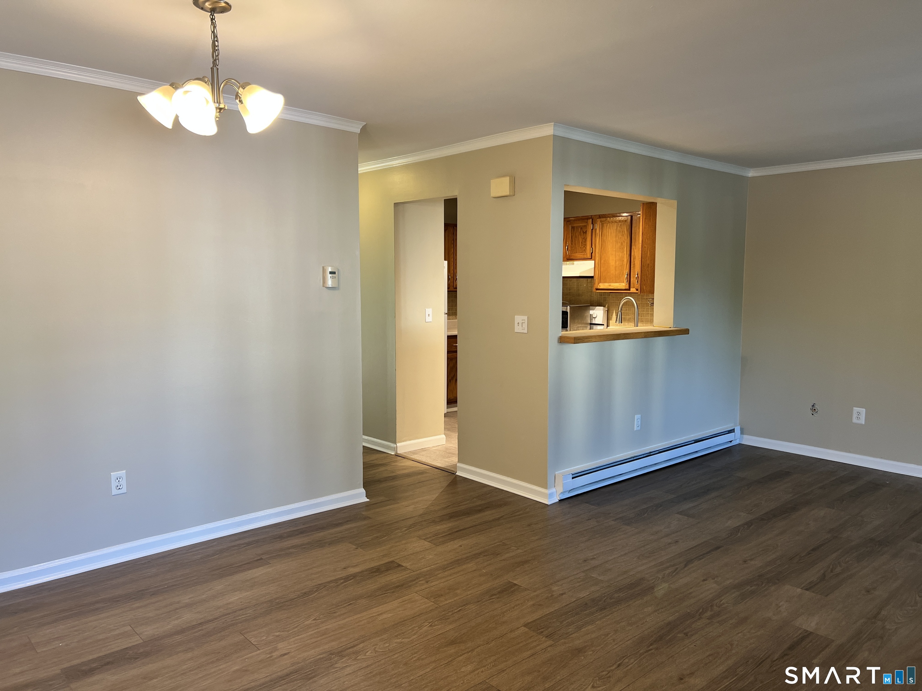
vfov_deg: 53.1
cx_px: 461
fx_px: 693
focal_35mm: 26
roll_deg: -0.1
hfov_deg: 67.3
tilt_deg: -6.1
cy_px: 346
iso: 64
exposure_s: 1/60
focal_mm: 5.7
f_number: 1.5
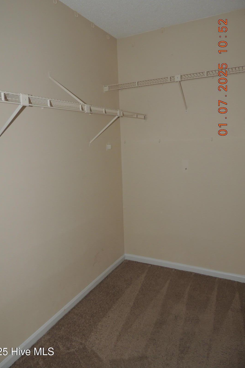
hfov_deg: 51.2
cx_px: 115
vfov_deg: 71.5
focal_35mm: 25
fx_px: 255
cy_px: 184
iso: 200
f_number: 3
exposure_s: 1/30
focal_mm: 4.3
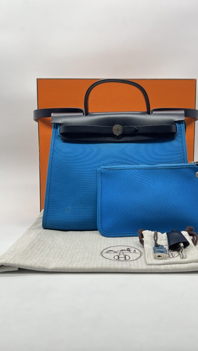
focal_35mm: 29
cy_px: 172
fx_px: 270
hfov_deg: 40.0
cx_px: 118
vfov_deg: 66.0
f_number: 1.5
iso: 50
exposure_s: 1/100
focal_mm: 5.7
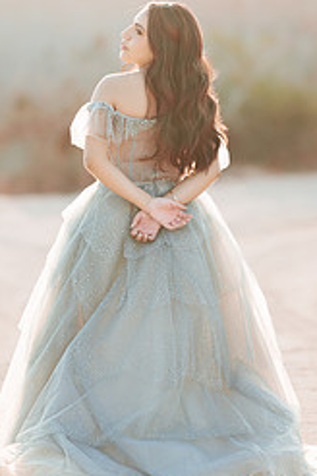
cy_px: 135
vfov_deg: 8.3
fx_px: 3262
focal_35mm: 247
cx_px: 149
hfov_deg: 5.6
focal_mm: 135
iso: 100
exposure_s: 1/2000
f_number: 1.8
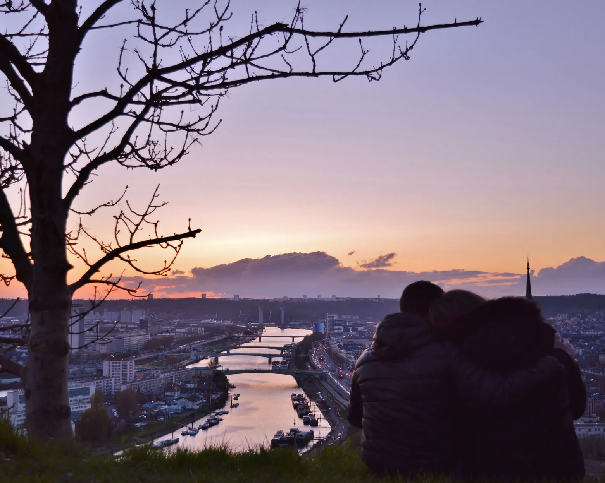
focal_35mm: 45
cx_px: 279
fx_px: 806
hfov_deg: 41.1
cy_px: 241
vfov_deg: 33.4
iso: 100
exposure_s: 1/160
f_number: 4
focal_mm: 26
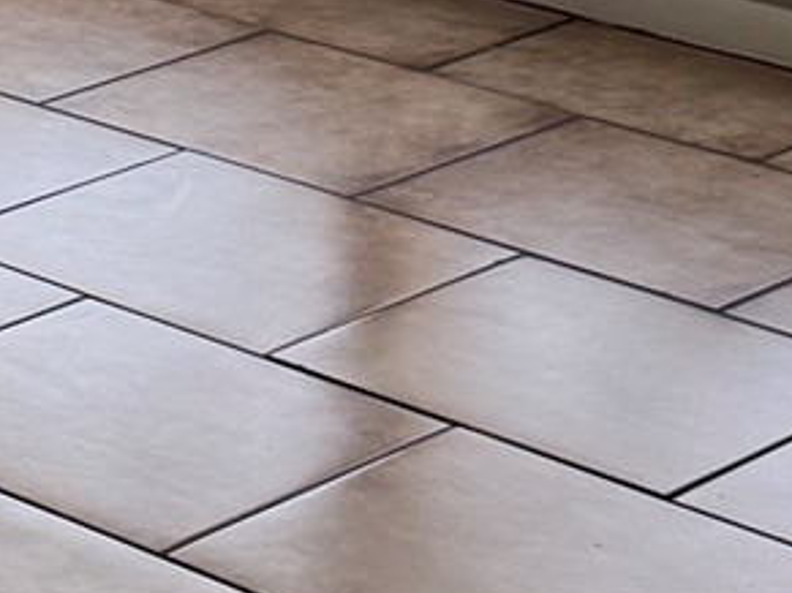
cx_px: -830
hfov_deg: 10.6
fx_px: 3865
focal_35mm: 169
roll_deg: +1.1
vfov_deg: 8.7
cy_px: -65
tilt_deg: -14.5
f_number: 1.78
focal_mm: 6.76
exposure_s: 1/238
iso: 125
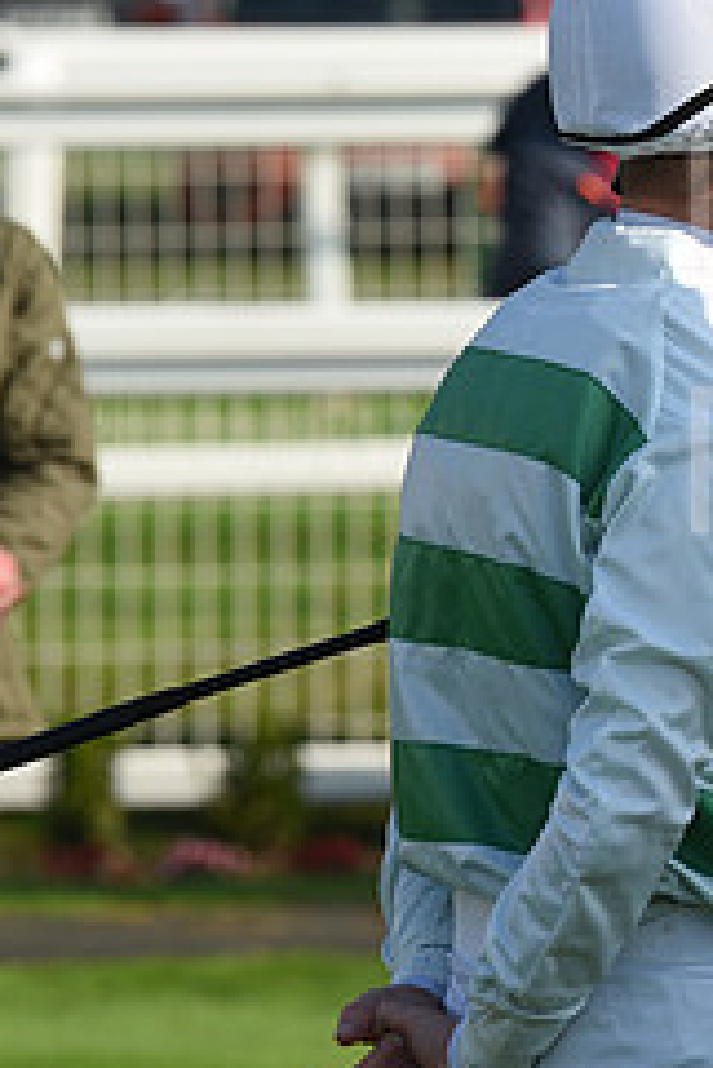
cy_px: 255
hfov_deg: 2.9
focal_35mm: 481
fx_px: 14268
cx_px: 1262
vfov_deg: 4.3
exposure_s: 1/2500
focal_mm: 200
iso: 640
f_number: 6.3
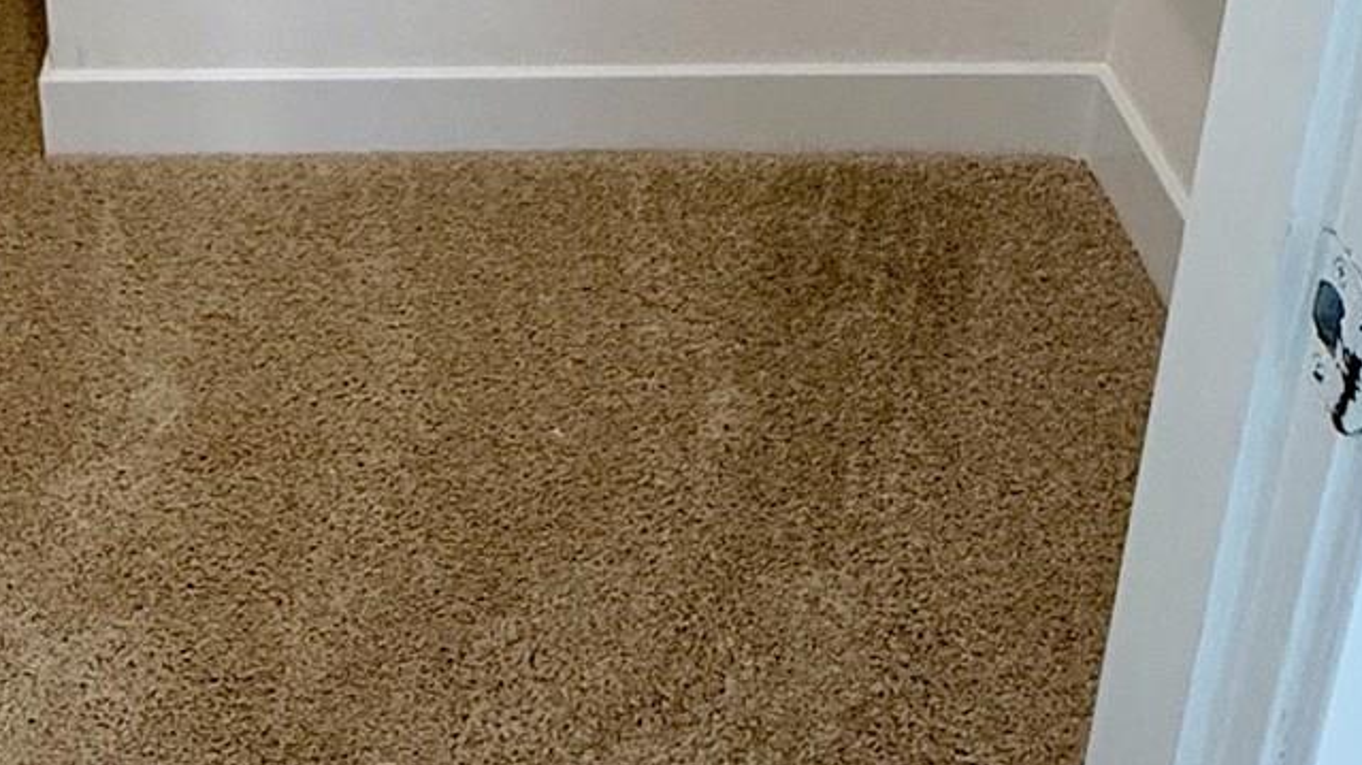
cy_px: -394
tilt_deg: -22.9
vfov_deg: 19.1
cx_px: 228
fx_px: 1986
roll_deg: +3.0
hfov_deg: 36.3
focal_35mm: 55
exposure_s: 1/120
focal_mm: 2.22
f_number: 2.2
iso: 200
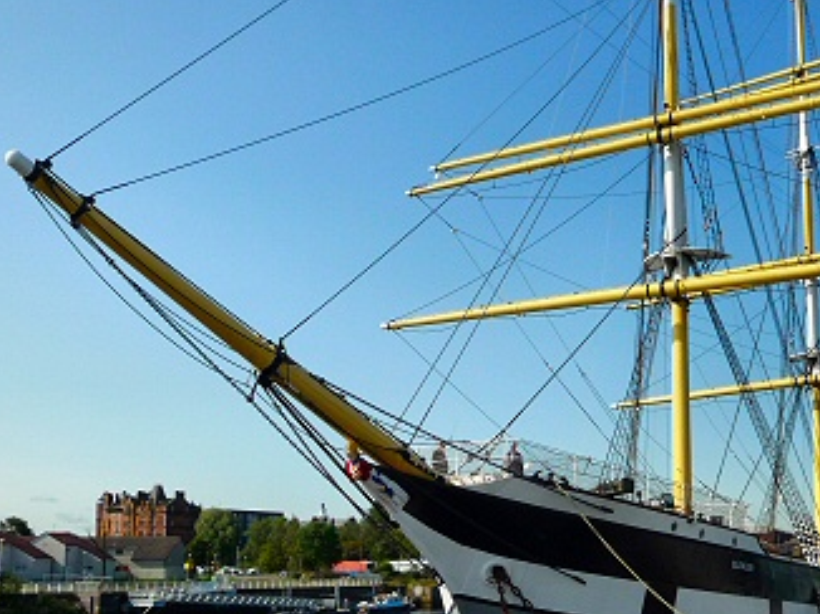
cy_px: 444
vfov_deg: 33.0
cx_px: 518
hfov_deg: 43.5
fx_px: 1018
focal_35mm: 43
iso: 100
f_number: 8
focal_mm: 4.7
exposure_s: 1/250
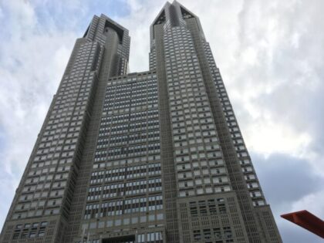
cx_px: 162
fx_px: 271
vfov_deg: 48.2
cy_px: 122
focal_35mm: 29
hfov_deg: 61.7
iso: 25
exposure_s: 1/1054
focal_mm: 4.15
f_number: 2.2
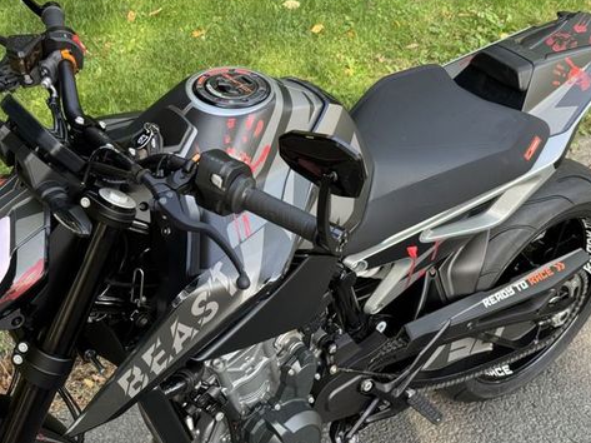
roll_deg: +1.8
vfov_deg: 22.6
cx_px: 239
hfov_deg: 29.8
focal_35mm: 65
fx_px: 1109
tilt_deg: -24.1
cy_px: 201
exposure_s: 1/174
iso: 64
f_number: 1.78
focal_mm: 6.76
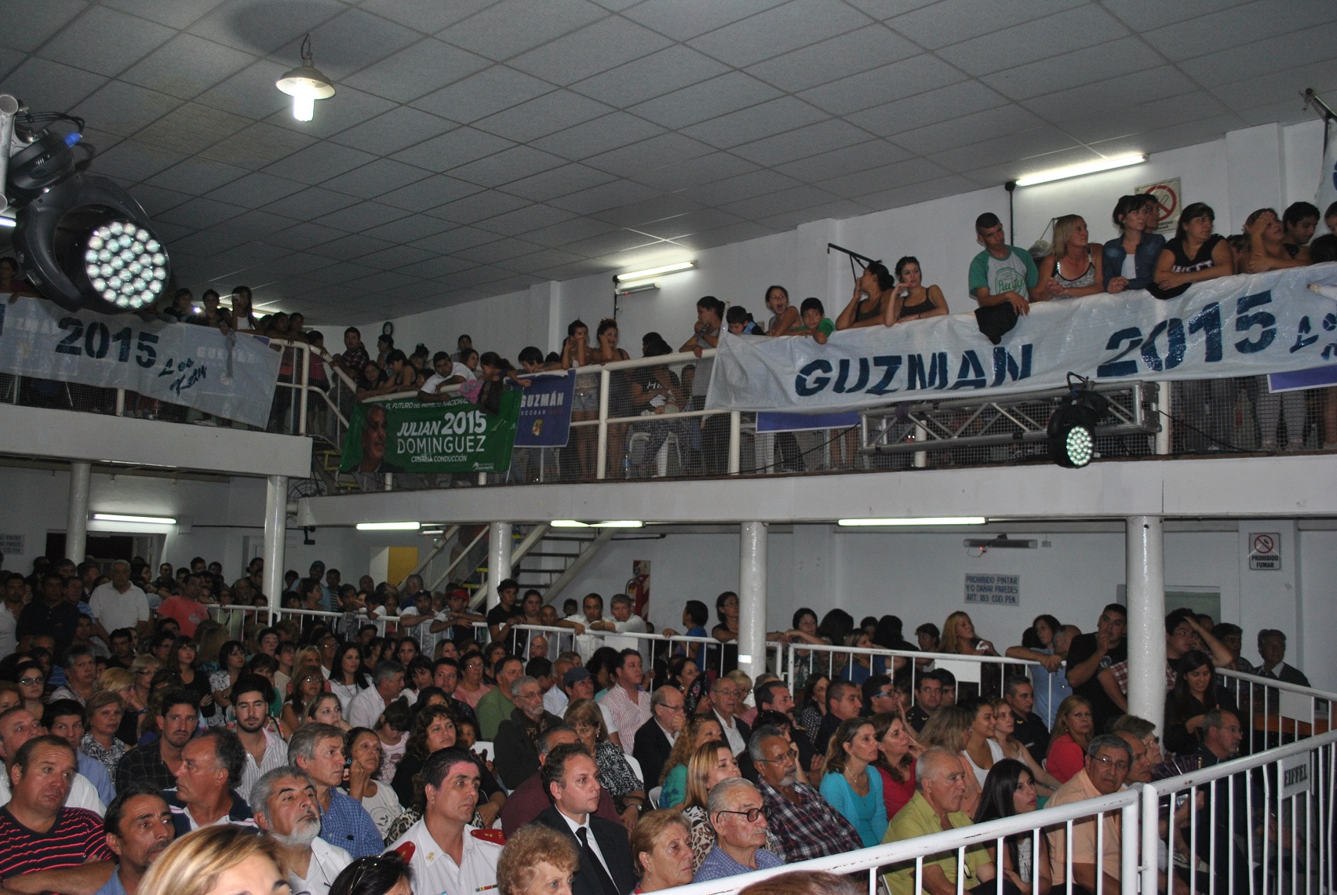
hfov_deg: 57.2
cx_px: 668
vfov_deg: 40.1
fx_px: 1227
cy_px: 448
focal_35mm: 33
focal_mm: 22
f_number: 3.8
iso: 200
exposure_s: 1/60
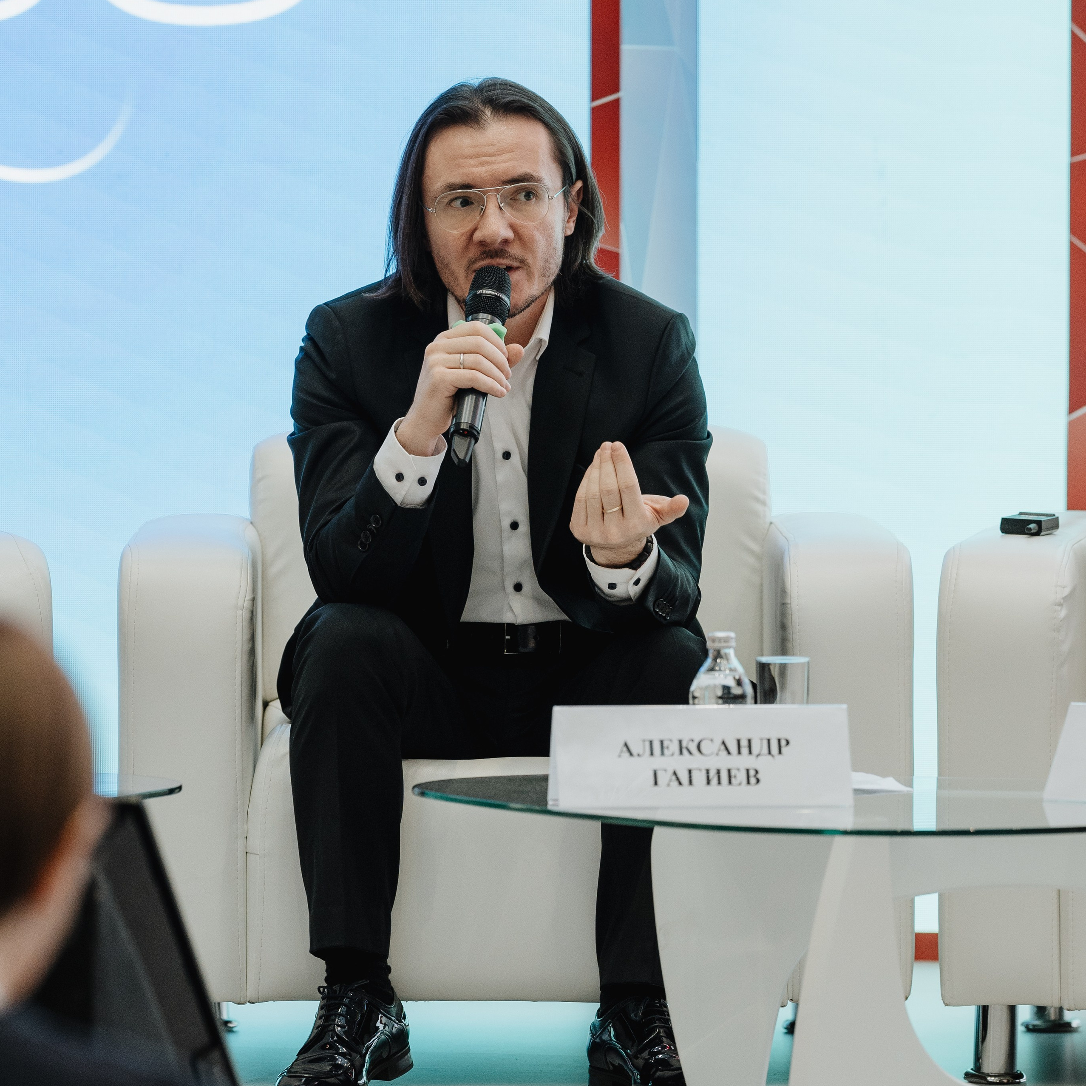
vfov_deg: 6.8
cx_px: 542
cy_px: 545
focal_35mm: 258
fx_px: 9158
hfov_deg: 6.8
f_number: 2.8
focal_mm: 135
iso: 640
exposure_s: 1/250
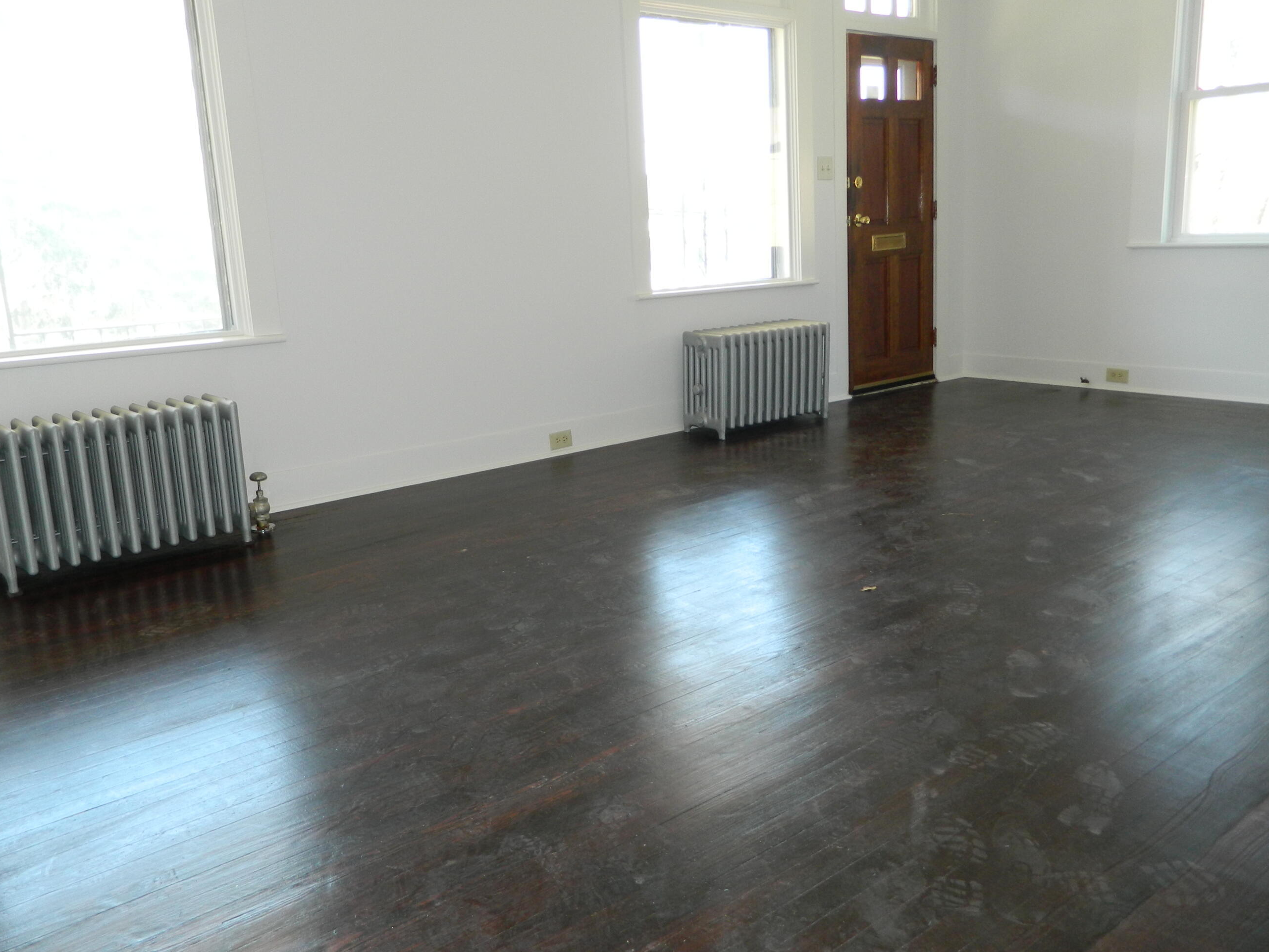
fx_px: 1063
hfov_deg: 61.6
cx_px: 589
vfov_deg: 48.2
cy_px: 473
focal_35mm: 29
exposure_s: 1/40
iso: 110
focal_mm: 4.5
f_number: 3.1
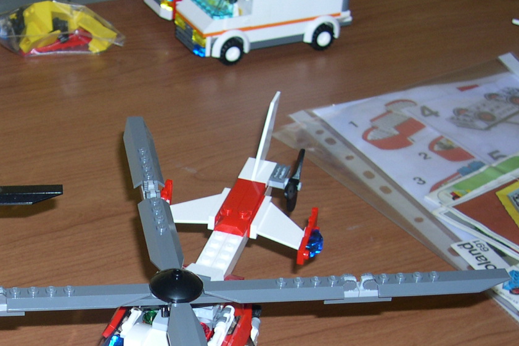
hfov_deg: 23.8
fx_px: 1196
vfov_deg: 16.2
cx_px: 55
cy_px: 332
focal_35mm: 83
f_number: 2.9
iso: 100
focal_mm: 9
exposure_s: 1/60
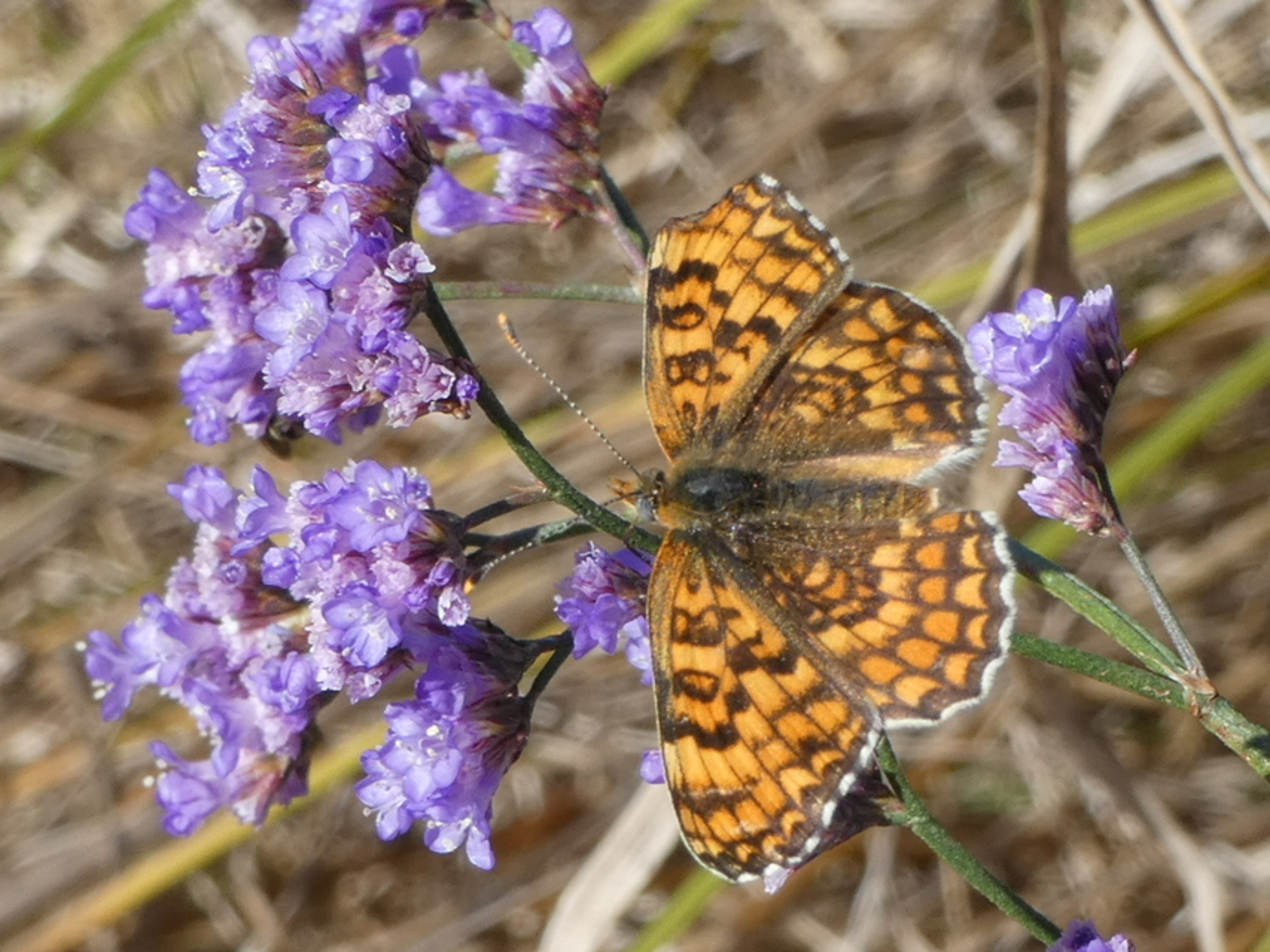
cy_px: 476
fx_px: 10348
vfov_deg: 5.3
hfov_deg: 7.0
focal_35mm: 282
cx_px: 635
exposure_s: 1/125
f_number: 5.5
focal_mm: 50.6
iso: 80
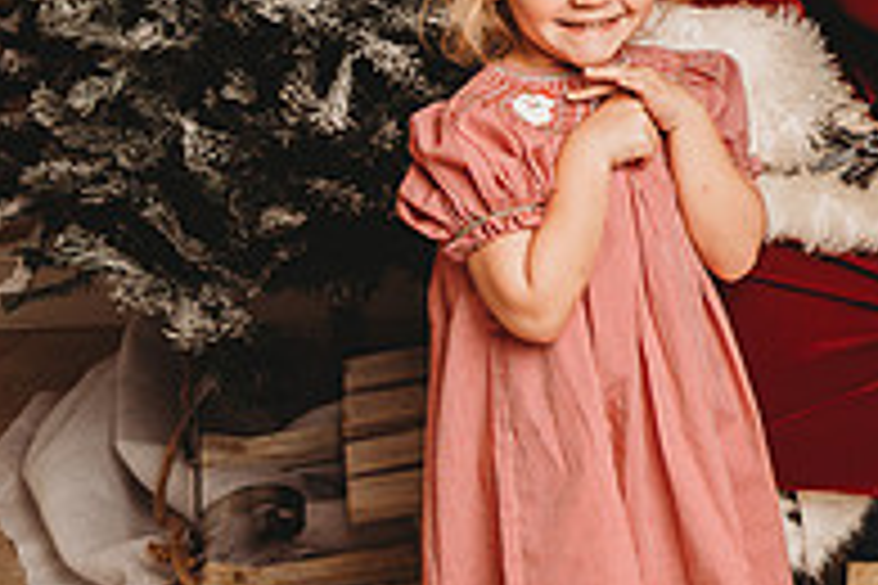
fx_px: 2244
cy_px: -160
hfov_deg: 19.9
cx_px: 1216
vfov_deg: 14.3
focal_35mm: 92
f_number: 4
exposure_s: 1/160
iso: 100
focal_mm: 31
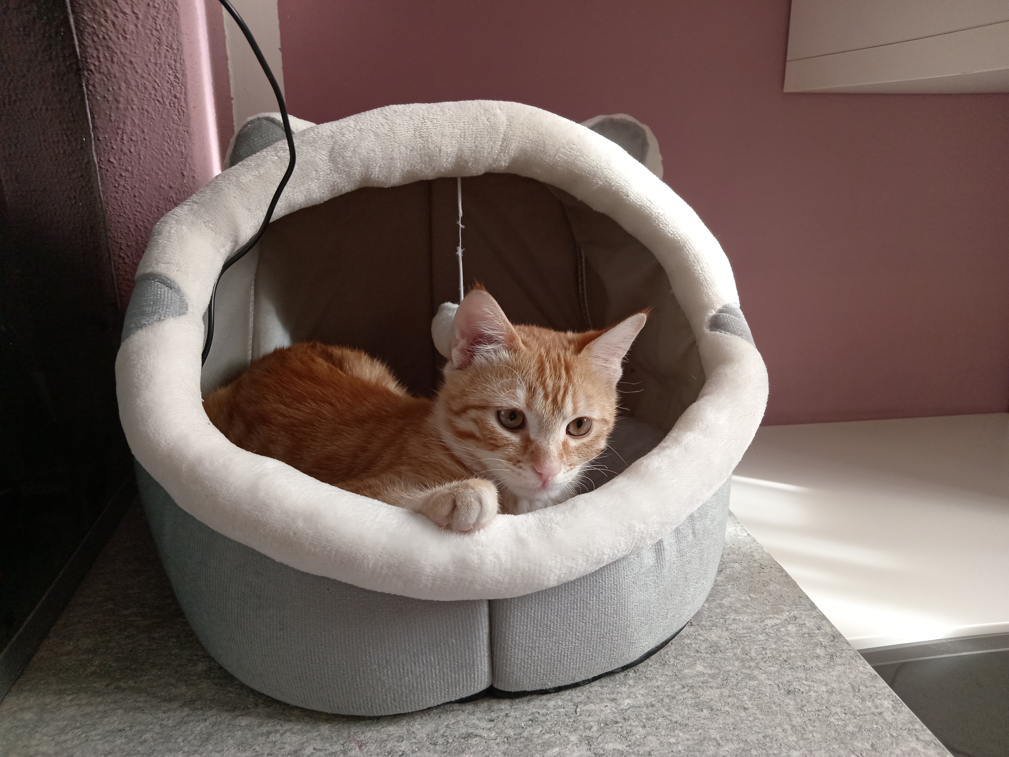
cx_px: 504
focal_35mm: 25
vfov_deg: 54.9
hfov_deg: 69.4
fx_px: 729
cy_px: 378
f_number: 1.8
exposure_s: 1/33.3
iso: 349
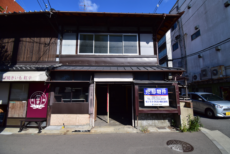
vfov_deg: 77.4
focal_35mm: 15
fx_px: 96
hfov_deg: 100.4
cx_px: 115
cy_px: 77
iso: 100
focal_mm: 10
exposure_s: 1/500
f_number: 8
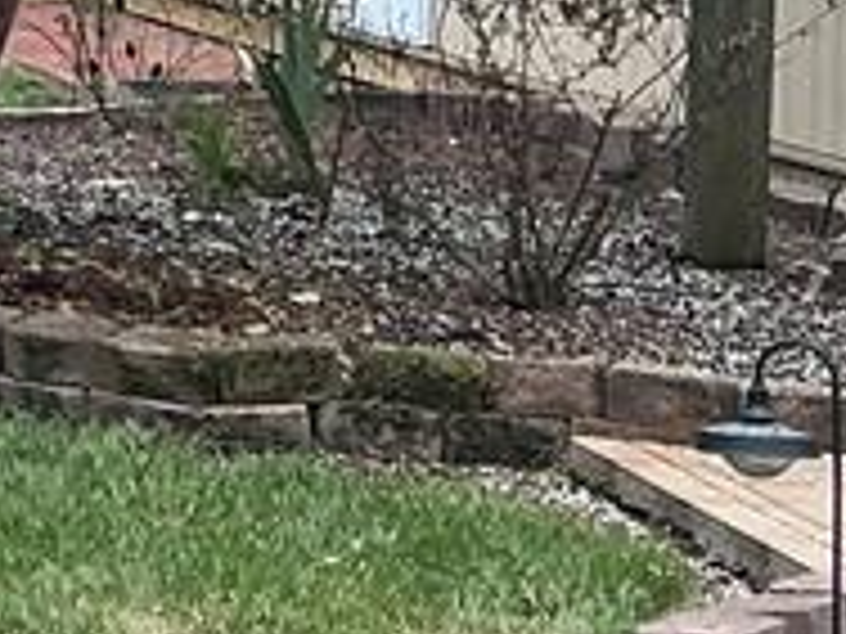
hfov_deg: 10.2
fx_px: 3861
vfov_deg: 9.2
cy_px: -198
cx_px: -1422
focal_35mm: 158
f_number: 1.8
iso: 25
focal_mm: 3
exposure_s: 1/380
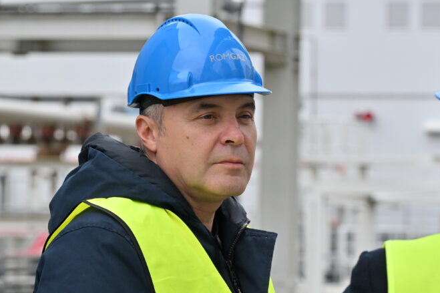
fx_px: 3275
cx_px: 443
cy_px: 233
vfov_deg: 5.1
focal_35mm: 268
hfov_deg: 7.7
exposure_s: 1/200
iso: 250
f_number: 6.3
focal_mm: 115
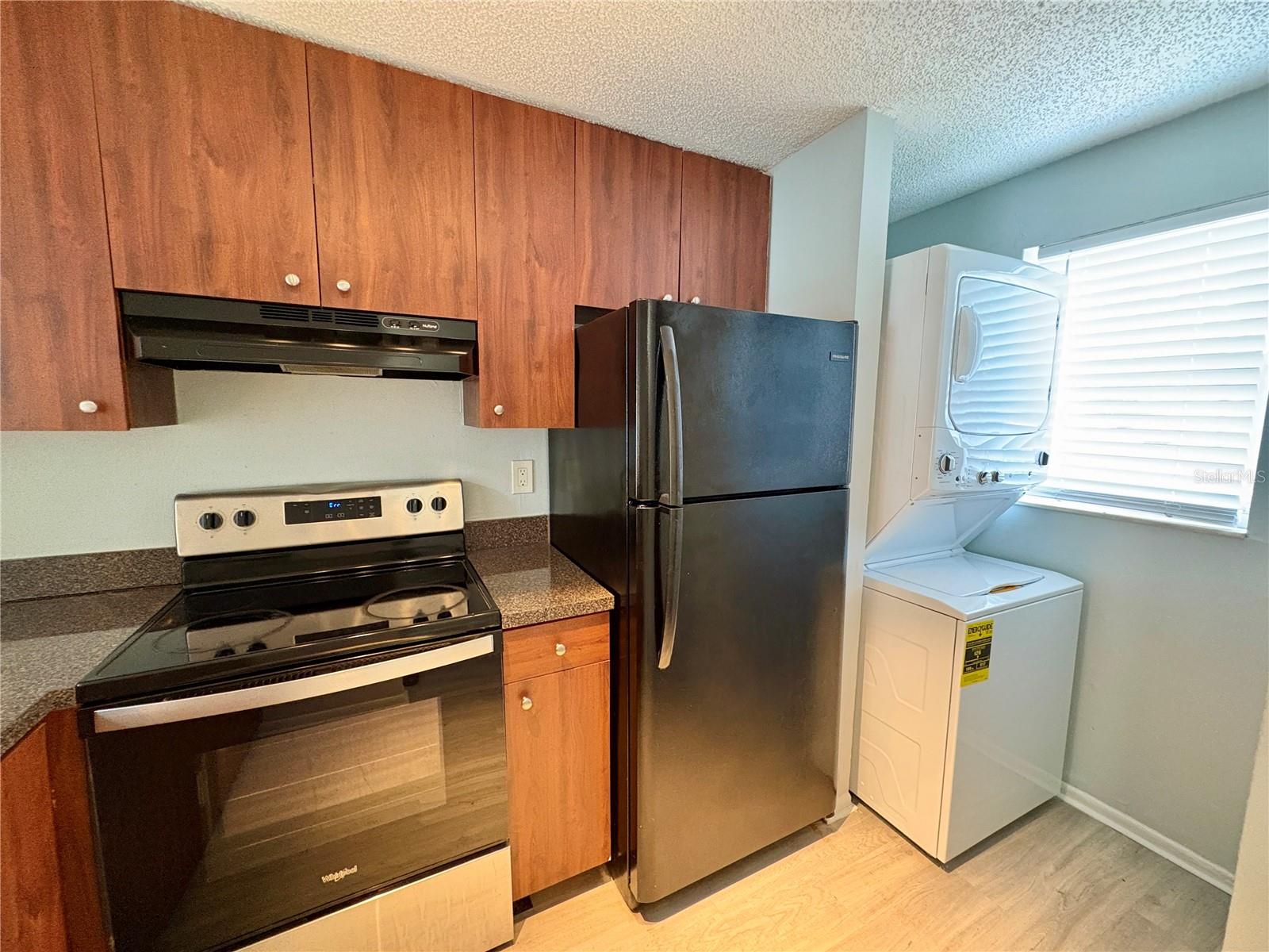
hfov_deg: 102.1
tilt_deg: -7.5
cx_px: 634
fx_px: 513
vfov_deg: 85.7
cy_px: 476
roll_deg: -0.4
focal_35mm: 14
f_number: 2.2
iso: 800
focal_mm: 2.22
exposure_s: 1/60
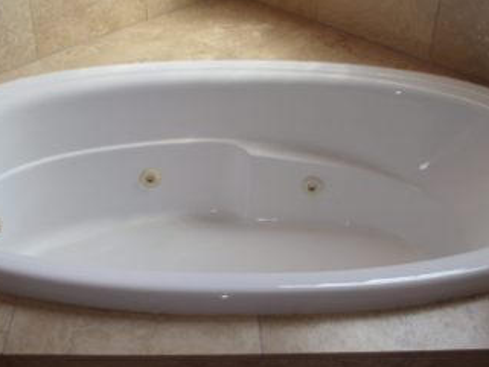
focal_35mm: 53
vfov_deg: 27.5
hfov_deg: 36.2
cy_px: 204
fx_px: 749
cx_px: 235
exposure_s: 1/60
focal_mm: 6.3
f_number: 2.9
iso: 100
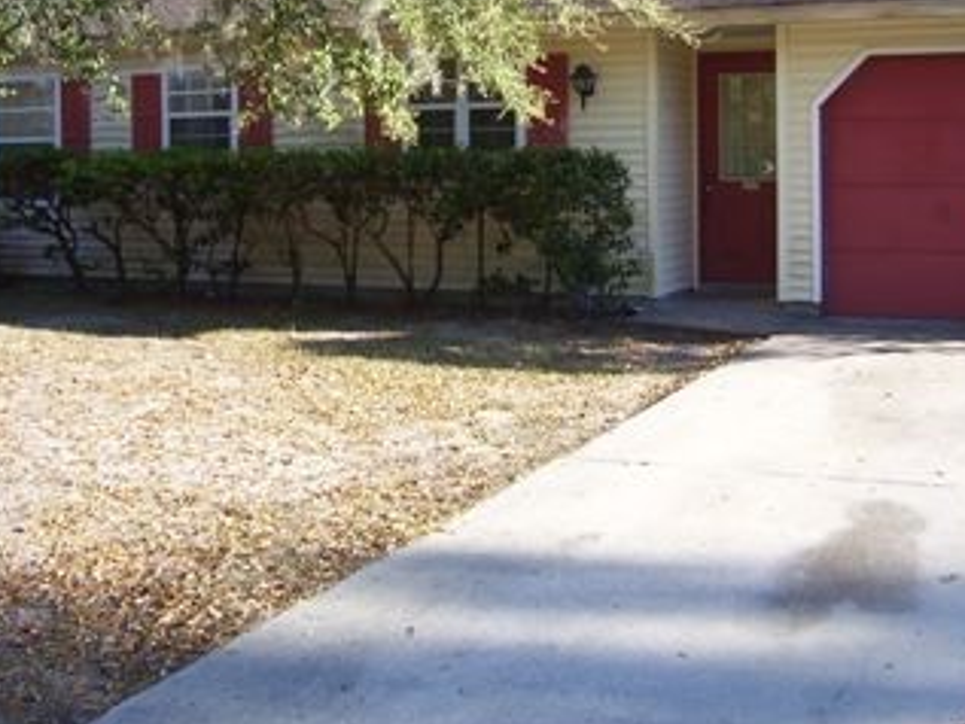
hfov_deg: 39.5
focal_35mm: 48
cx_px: 560
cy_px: 219
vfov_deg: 30.0
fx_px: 1339
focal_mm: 5.6
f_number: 2.7
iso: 80
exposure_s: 1/350
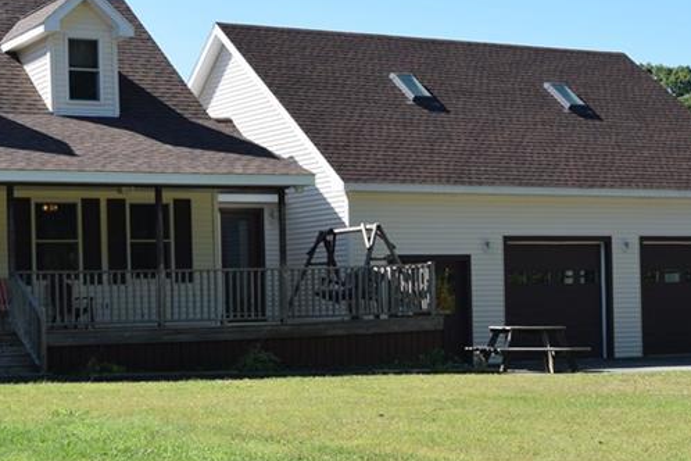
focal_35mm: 74
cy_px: 304
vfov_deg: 18.4
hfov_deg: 26.6
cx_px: 89
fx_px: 1420
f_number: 9
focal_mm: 24
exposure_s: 1/320
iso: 200
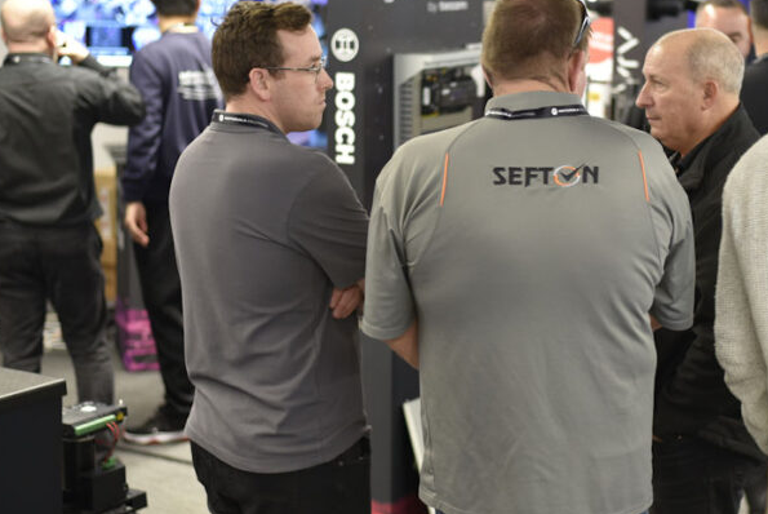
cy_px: 247
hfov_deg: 23.4
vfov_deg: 15.9
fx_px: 1836
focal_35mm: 86
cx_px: 569
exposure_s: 1/60
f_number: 2.2
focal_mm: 50
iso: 800
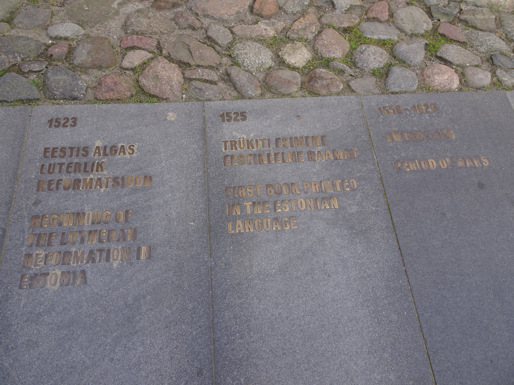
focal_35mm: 24
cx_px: 257
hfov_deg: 71.6
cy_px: 192
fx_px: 356
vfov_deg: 56.8
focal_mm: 4.1
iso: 80
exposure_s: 1/125
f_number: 3.5
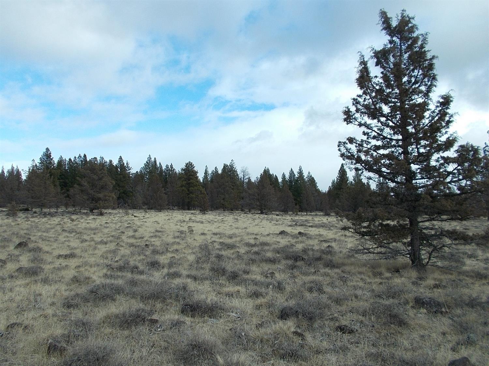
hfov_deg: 67.3
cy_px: 183
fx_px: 367
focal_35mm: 26
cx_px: 244
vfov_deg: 53.0
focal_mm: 4.6
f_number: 8
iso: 80
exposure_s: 1/100
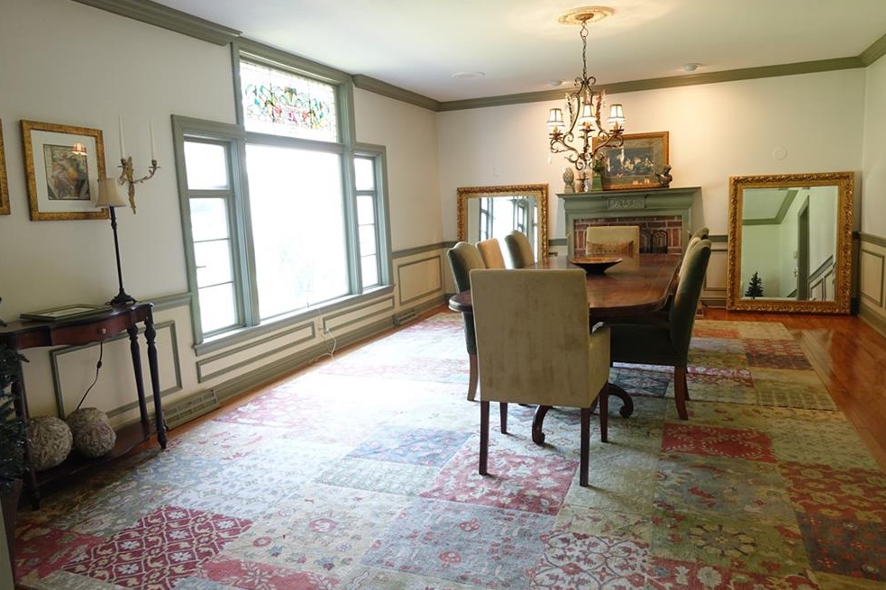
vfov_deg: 51.3
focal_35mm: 25
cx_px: 457
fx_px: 615
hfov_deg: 71.5
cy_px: 300
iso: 320
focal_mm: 8.8
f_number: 2.8
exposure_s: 1/30
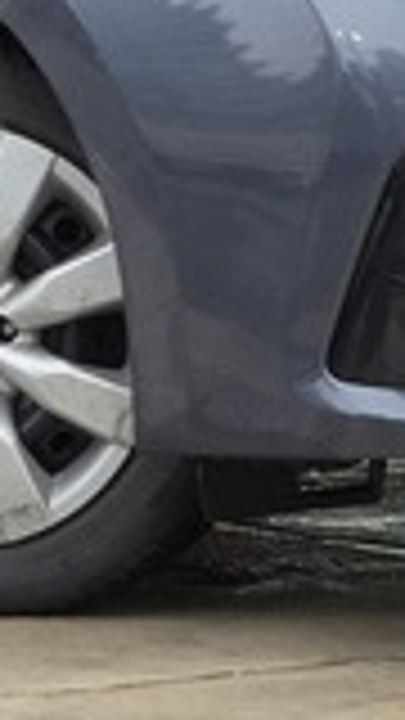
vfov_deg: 10.9
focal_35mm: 197
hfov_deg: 6.1
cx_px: 22
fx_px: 3761
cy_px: 29
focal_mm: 7
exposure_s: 1/120
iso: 100
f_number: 2.4
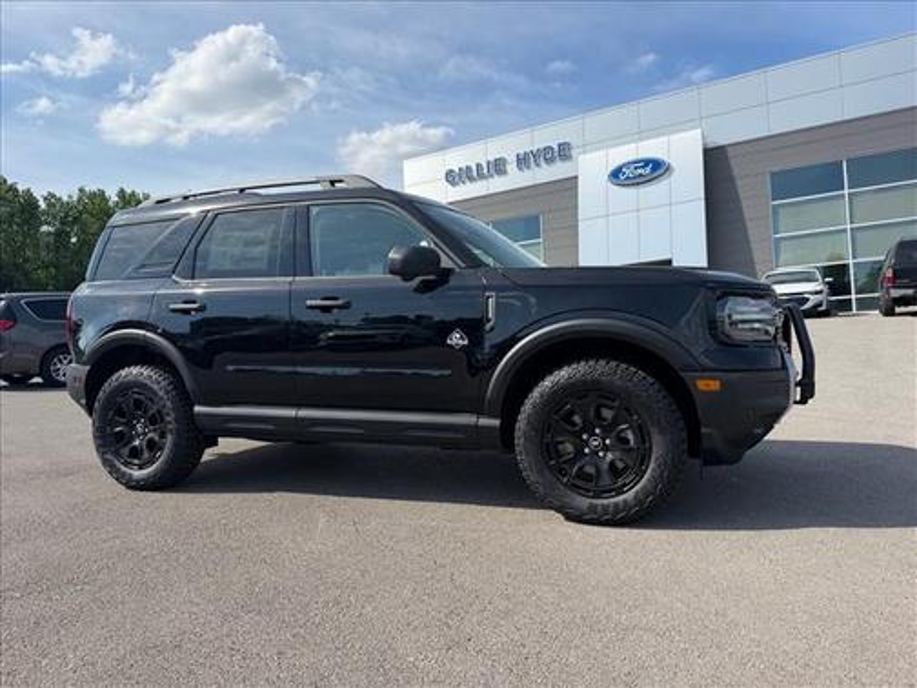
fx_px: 636
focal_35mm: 24
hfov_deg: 71.6
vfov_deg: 56.8
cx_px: 458
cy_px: 344
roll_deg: +3.3
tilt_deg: +1.6
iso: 80
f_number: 1.78
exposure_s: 1/4405
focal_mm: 6.76
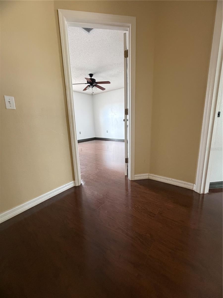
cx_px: 112
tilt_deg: -11.4
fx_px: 120
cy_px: 149
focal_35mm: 14
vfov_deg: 102.1
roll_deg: +1.9
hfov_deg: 85.7
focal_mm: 2.22
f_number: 2.2
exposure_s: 1/60
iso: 500
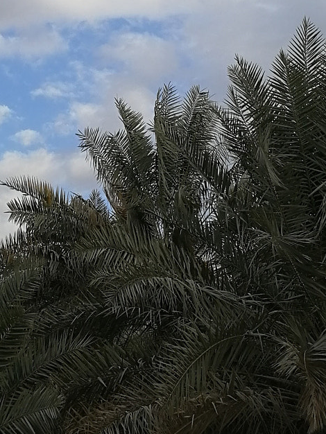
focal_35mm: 69
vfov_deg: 26.0
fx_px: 866
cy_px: -46
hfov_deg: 21.3
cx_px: 123
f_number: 2.2
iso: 50
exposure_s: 1/826
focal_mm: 3.95
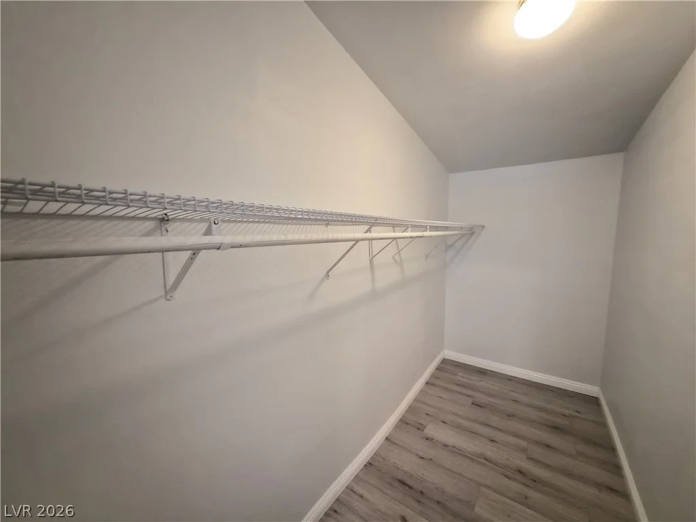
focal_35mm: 13
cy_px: 261
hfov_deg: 106.2
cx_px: 348
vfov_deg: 89.9
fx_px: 261
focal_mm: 1.7
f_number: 2.2
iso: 320
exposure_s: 1/60
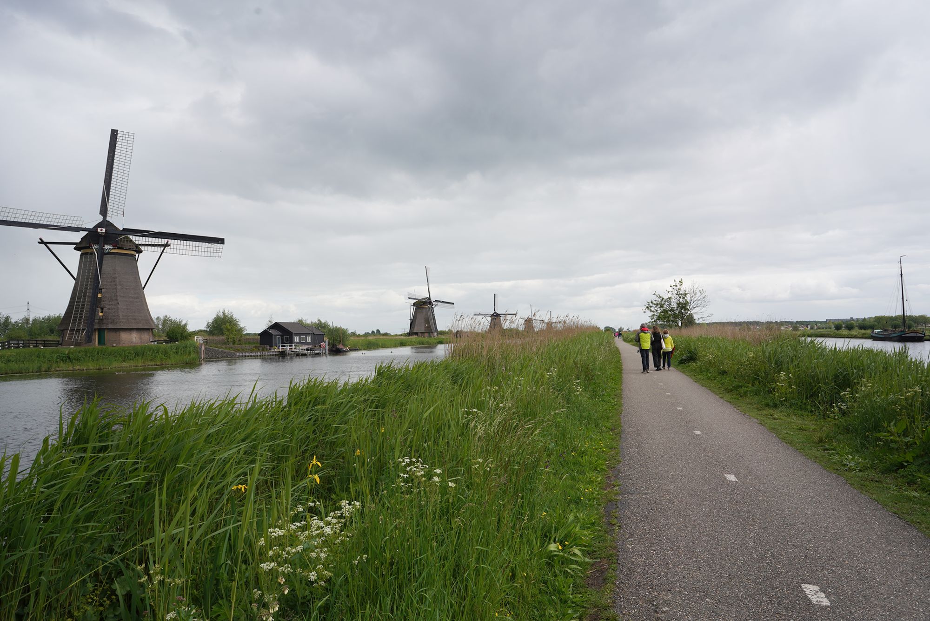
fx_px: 620
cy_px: 310
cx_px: 465
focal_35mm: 24
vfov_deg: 53.1
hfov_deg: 73.7
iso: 100
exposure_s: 1/100
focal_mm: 24
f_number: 11
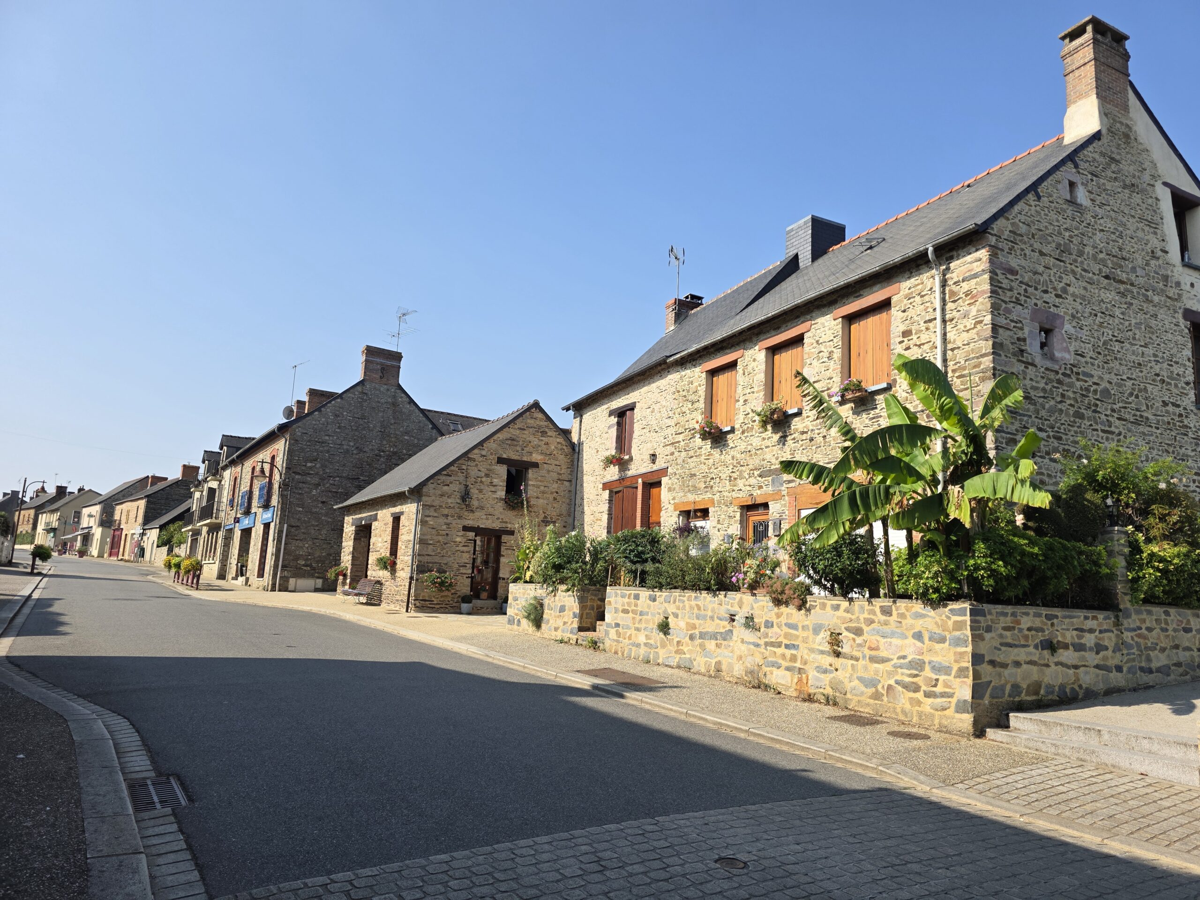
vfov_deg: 58.9
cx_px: 600
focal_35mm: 23
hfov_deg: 73.9
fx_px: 797
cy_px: 450
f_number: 1.7
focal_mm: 6.3
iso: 80
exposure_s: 1/4434
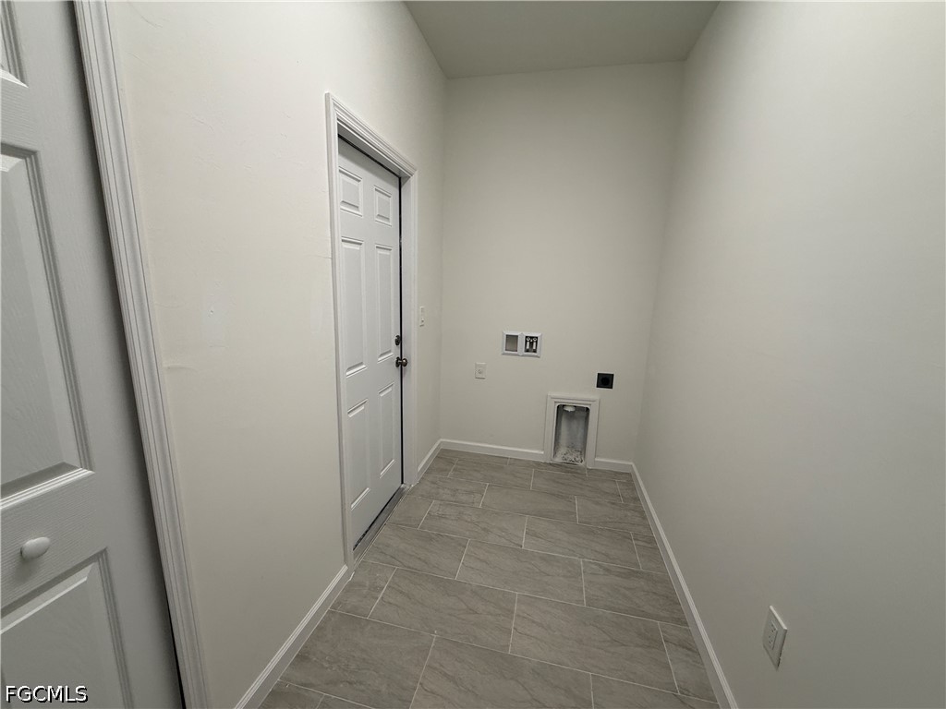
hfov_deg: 102.1
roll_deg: -2.5
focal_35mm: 14
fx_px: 383
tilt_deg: -9.5
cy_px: 354
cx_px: 473
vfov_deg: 85.7
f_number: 2.2
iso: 80
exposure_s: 1/120
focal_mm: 2.22
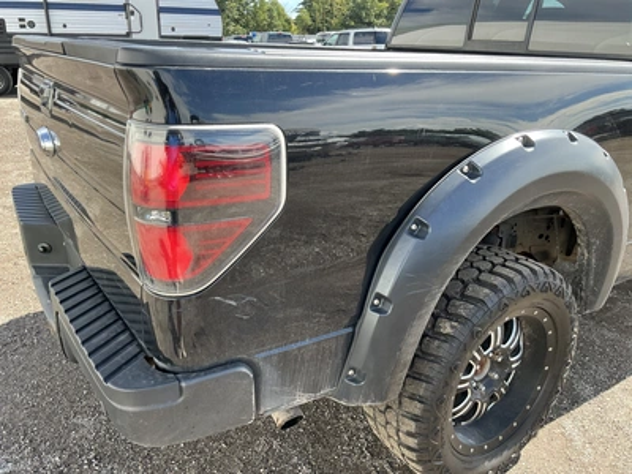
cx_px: 316
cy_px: 237
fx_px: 511
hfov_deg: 63.4
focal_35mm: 28
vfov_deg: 49.7
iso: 25
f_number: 1.8
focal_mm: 3
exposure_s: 1/265
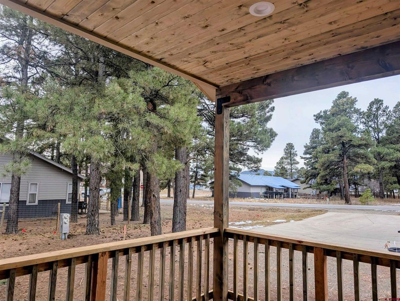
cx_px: 200
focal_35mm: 24
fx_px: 278
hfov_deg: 71.5
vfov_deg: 57.0
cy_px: 150
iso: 22
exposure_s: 1/252
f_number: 1.68
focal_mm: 6.9
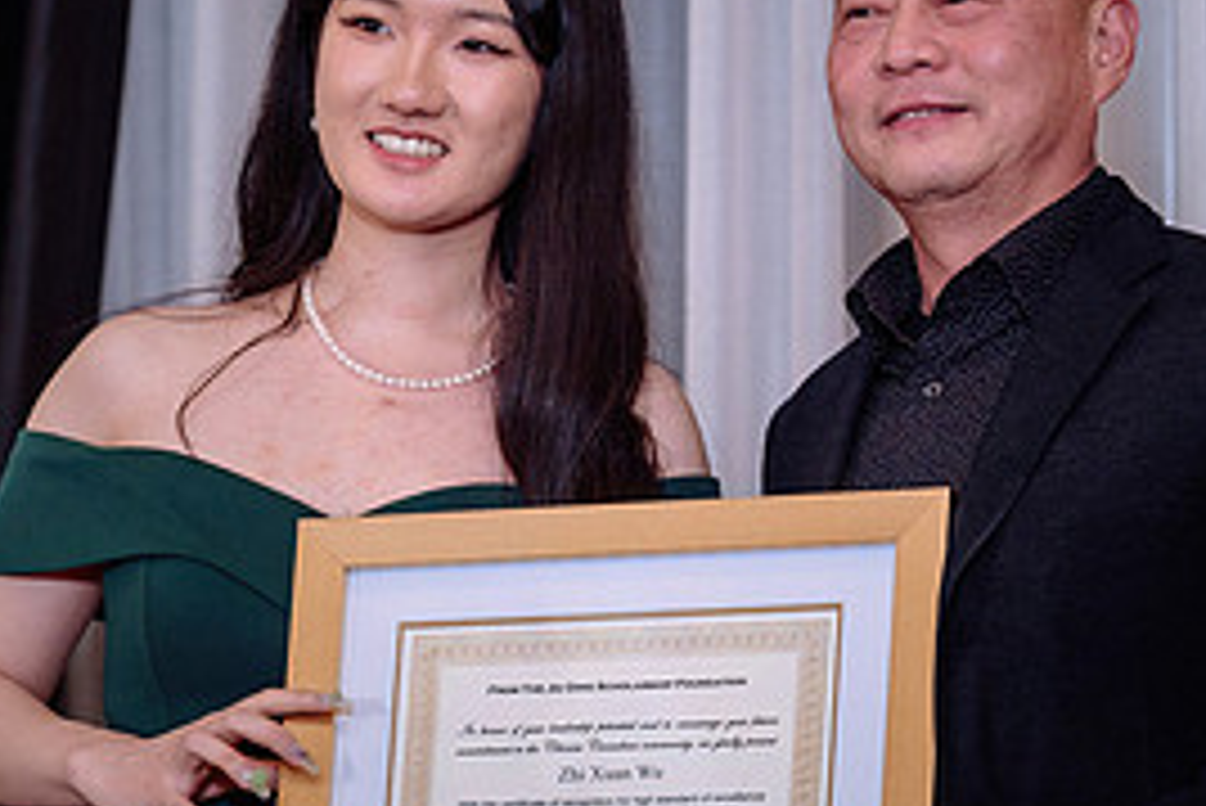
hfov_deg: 6.1
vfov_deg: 4.1
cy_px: 452
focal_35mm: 339
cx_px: 436
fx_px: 11362
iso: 1000
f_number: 2.8
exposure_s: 1/125
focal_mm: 135
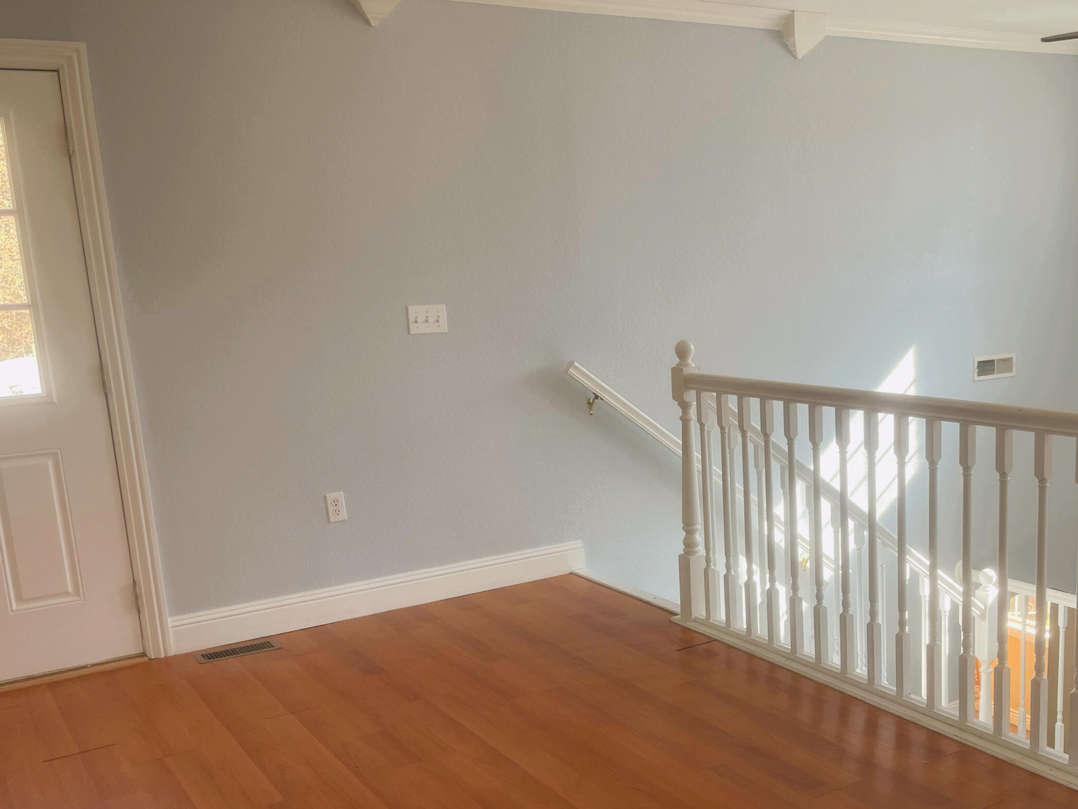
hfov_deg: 50.5
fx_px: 1121
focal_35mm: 36
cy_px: 514
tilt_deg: -11.6
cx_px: 708
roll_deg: +1.7
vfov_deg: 39.4
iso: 64
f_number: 1.6
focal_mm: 5.1
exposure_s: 1/121
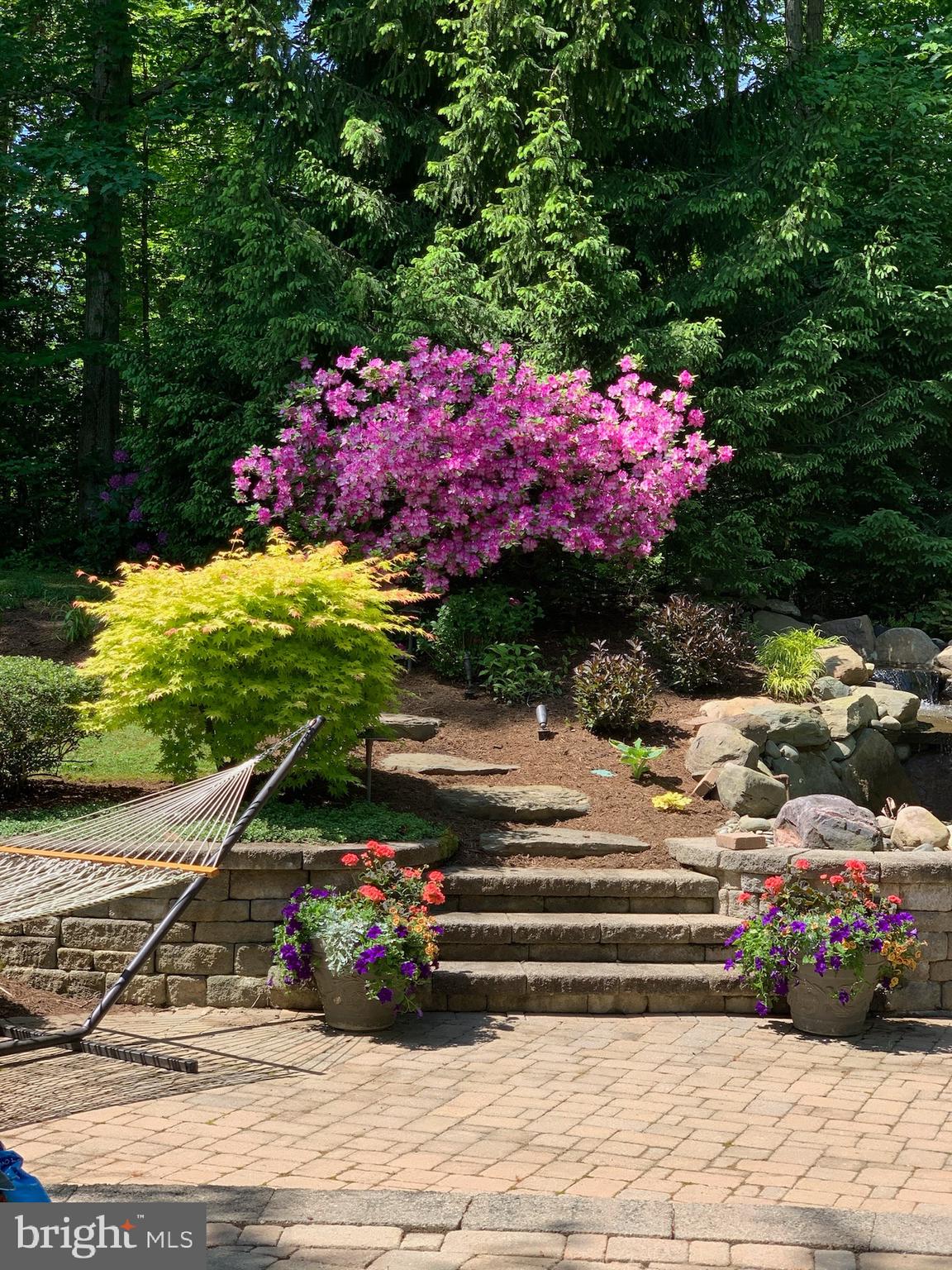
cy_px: 635
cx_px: 476
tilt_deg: +2.4
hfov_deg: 28.0
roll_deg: -2.0
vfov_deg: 36.8
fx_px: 1907
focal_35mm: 52
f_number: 2.4
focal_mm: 6
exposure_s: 1/375
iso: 16
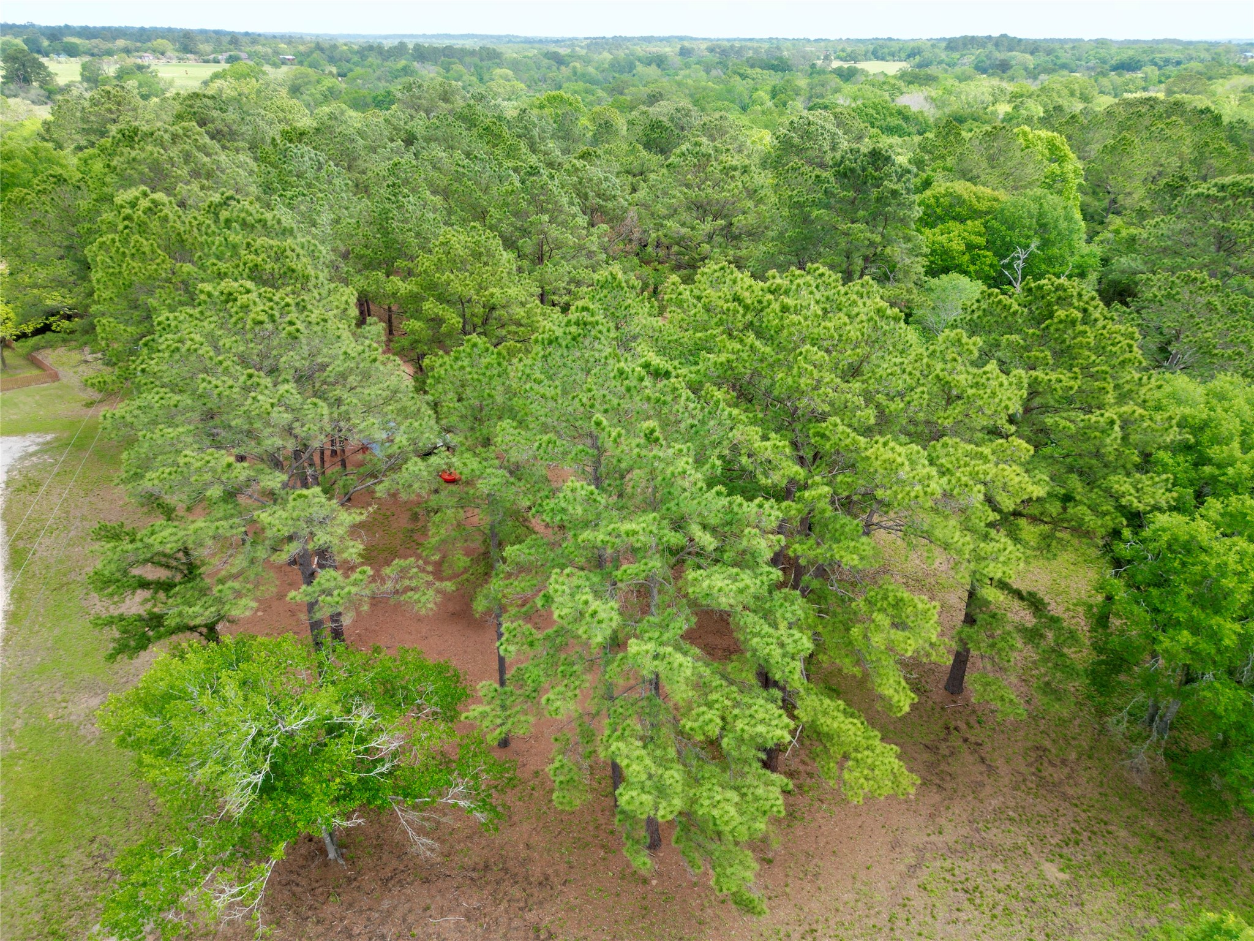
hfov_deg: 71.6
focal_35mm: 24
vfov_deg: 56.8
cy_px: 470
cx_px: 627
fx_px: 869
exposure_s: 1/1000
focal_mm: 6.72
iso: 200
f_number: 1.7
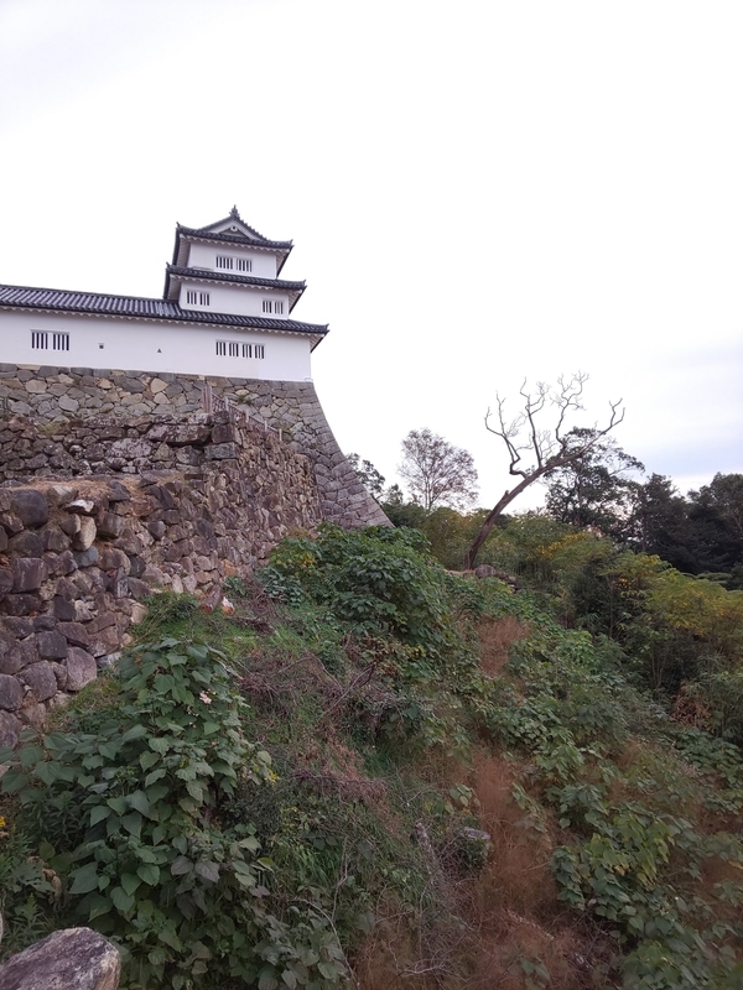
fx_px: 572
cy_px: 495
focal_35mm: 20
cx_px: 372
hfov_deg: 66.0
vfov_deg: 81.7
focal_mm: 3.45
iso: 28
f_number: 1.94
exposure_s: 1/149
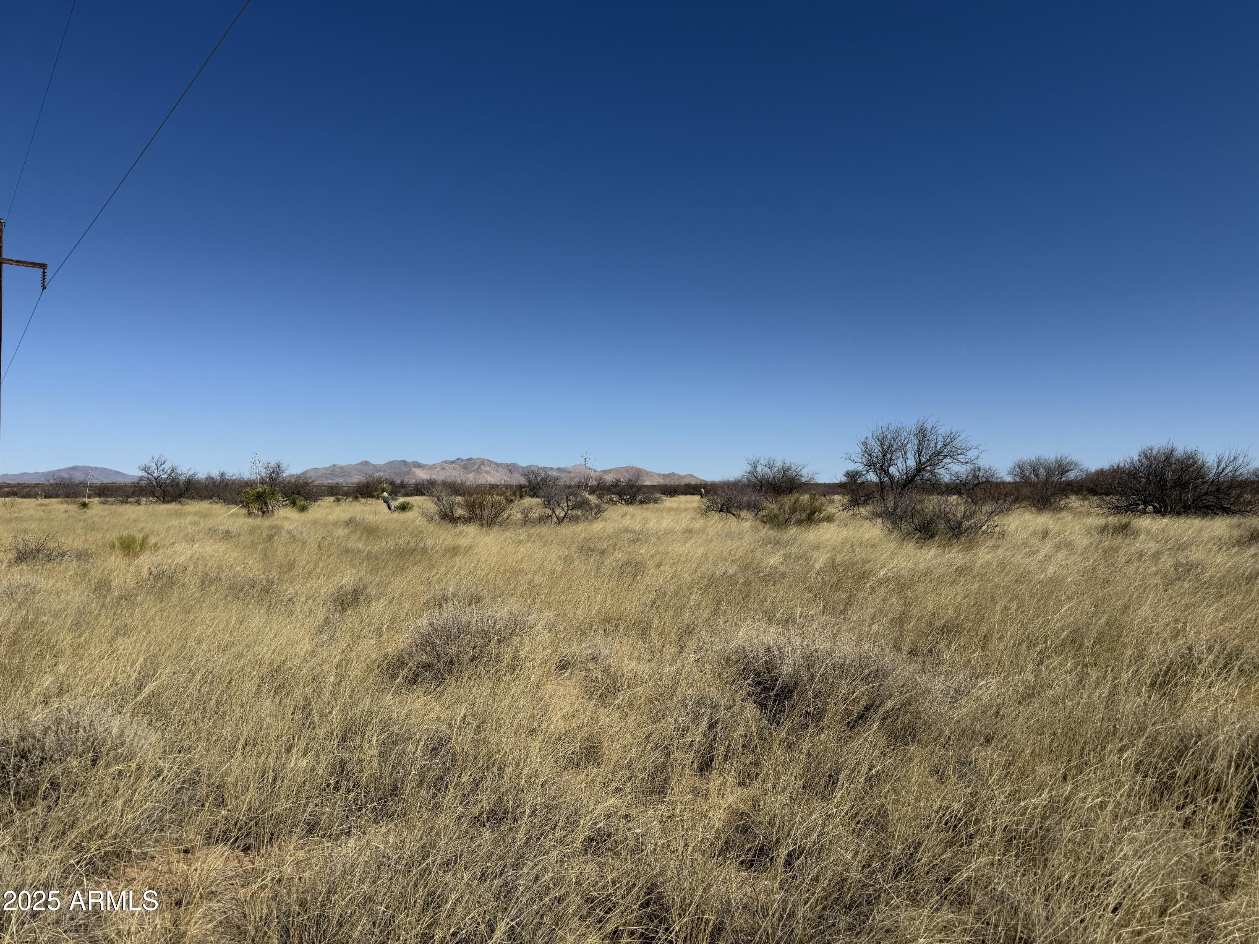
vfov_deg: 56.8
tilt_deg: +1.8
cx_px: 630
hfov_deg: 71.6
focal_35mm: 24
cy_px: 472
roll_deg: -1.5
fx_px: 873
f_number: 1.78
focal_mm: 6.76
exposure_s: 1/9091
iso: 80
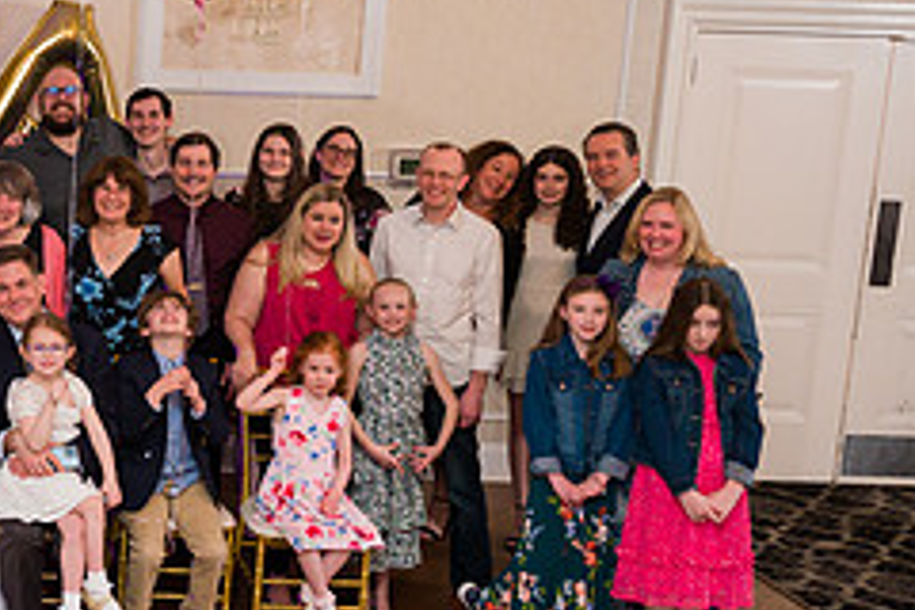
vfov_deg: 23.3
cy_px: 221
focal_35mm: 58
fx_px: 1474
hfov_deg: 29.9
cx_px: -164
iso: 1250
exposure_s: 1/200
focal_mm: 24
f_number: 5
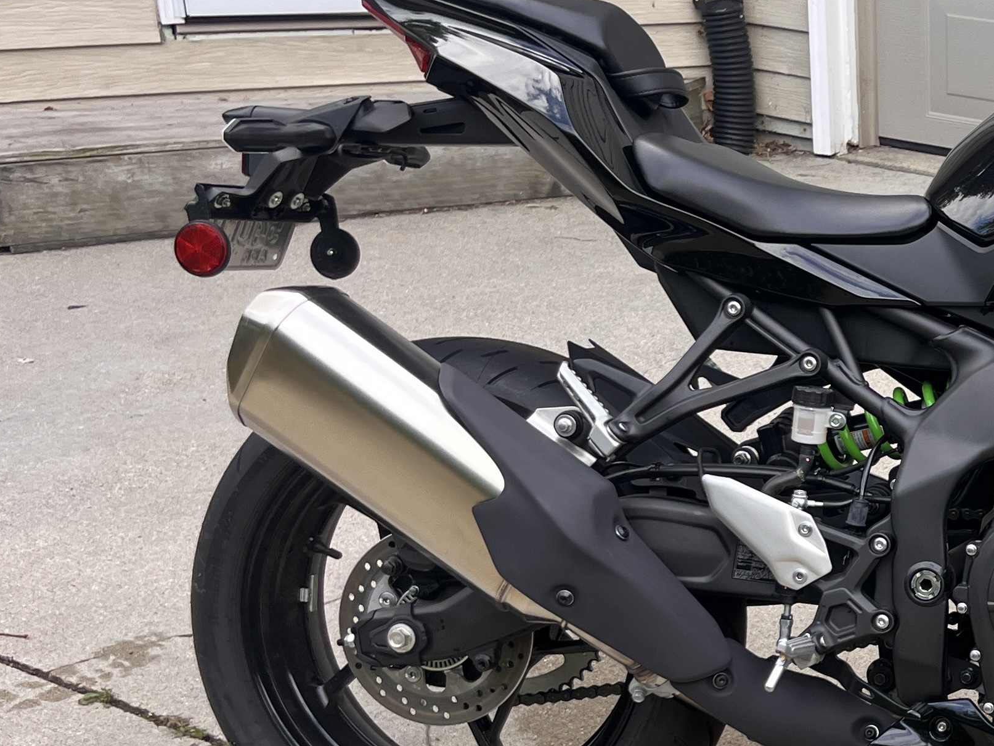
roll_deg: -2.9
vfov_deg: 22.5
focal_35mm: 65
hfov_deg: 26.2
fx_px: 1867
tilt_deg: -22.4
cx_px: 1225
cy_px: 475
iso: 50
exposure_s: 1/346
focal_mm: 5.1
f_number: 1.6
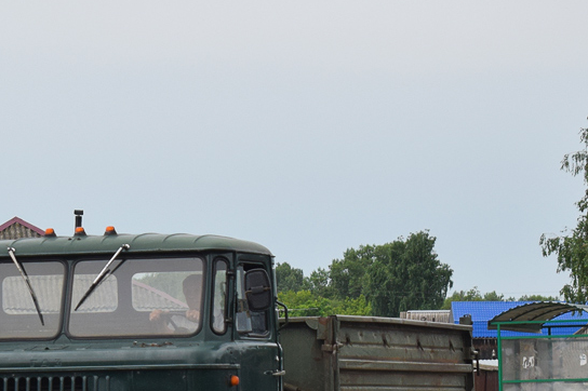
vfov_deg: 7.5
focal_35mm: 182
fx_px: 2972
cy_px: 288
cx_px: 85
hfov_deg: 11.2
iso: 400
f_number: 5.6
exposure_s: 1/640
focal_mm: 55
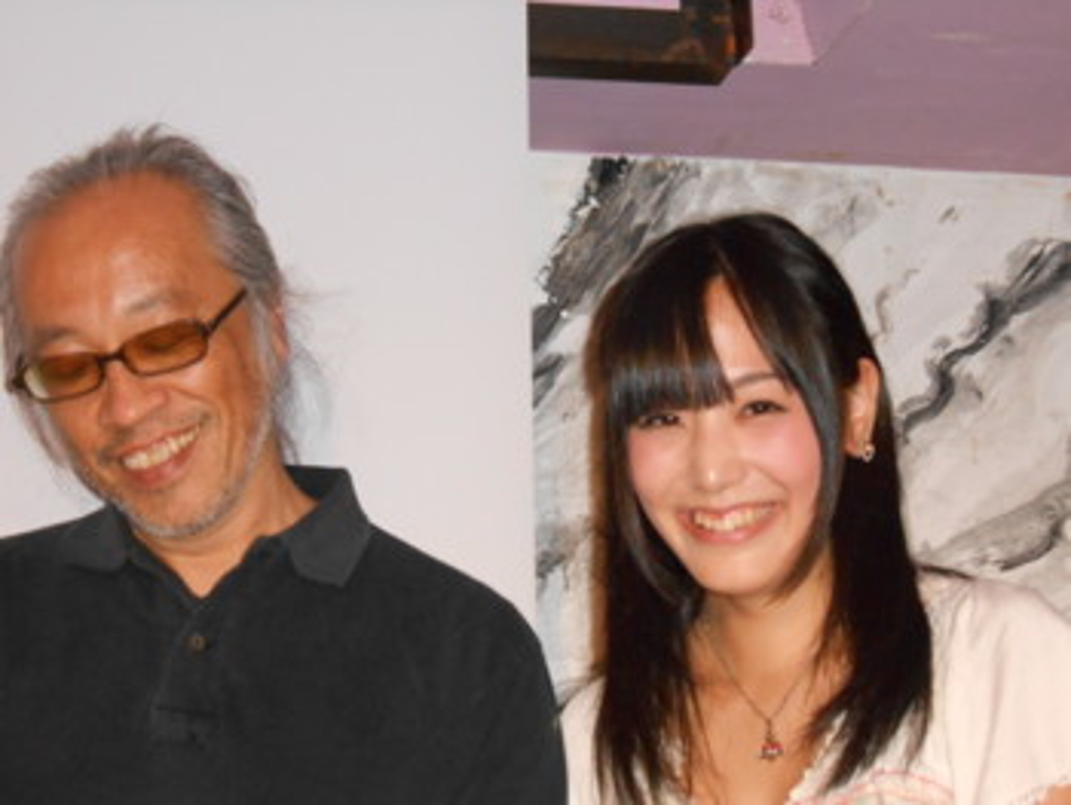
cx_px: 536
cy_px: 402
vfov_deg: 15.9
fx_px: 2879
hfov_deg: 21.1
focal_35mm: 93
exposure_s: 1/60
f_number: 4.6
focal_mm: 16.5
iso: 640
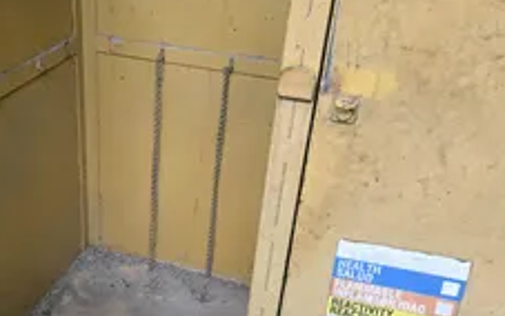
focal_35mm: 43
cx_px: 140
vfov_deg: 29.8
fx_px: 592
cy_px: 194
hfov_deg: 45.0
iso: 1000
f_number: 1.8
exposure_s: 1/120
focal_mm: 5.4
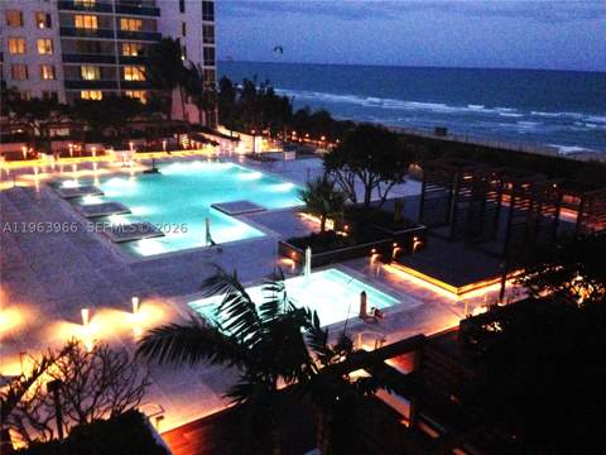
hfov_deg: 55.4
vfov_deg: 42.9
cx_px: 303
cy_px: 228
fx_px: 578
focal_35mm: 33
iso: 800
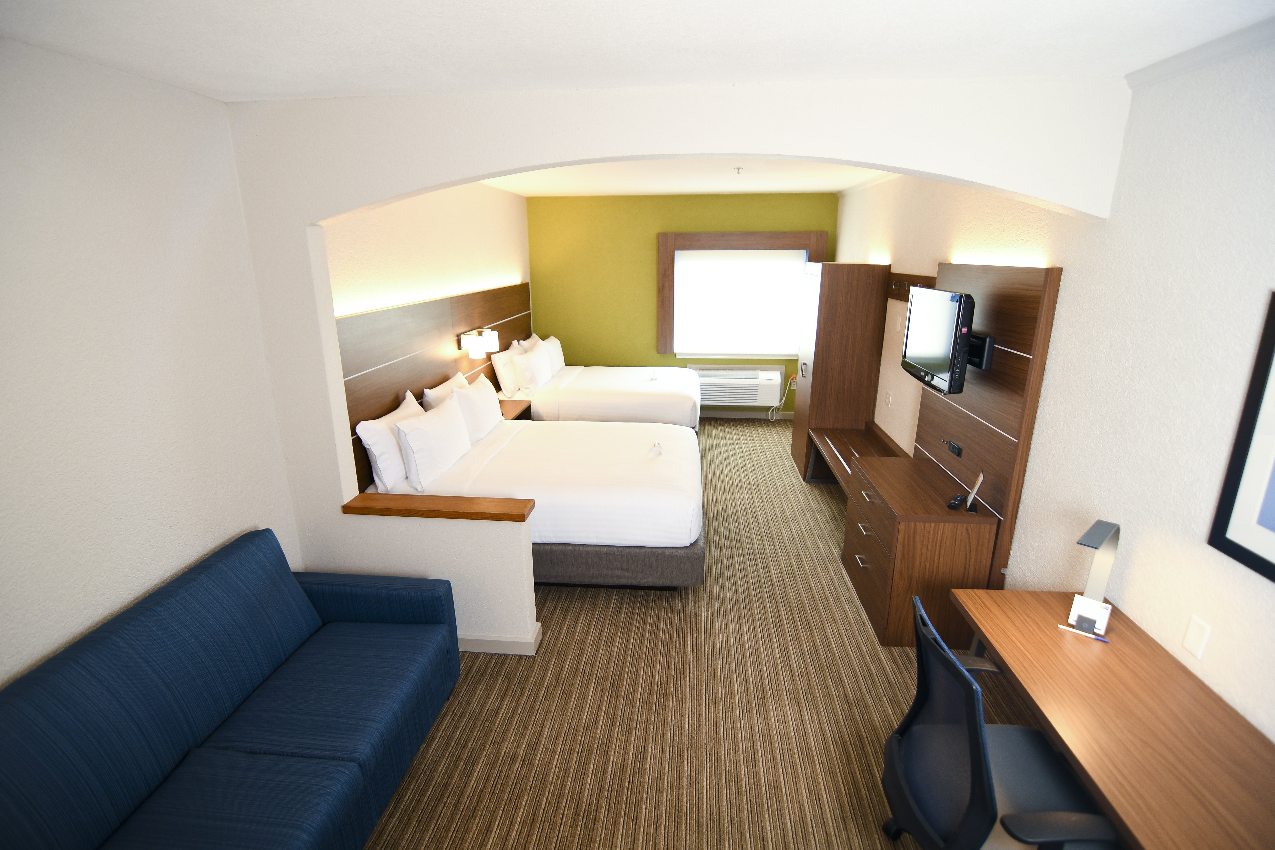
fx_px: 584
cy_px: 425
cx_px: 638
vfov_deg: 72.1
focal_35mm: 16
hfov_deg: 95.0
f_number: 2.8
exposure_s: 1/125
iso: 400
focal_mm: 11
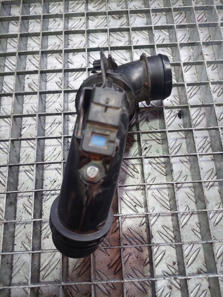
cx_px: 112
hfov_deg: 54.9
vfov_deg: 69.4
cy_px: 148
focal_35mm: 25
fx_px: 215
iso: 200
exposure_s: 1/100
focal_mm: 5.23
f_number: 1.8
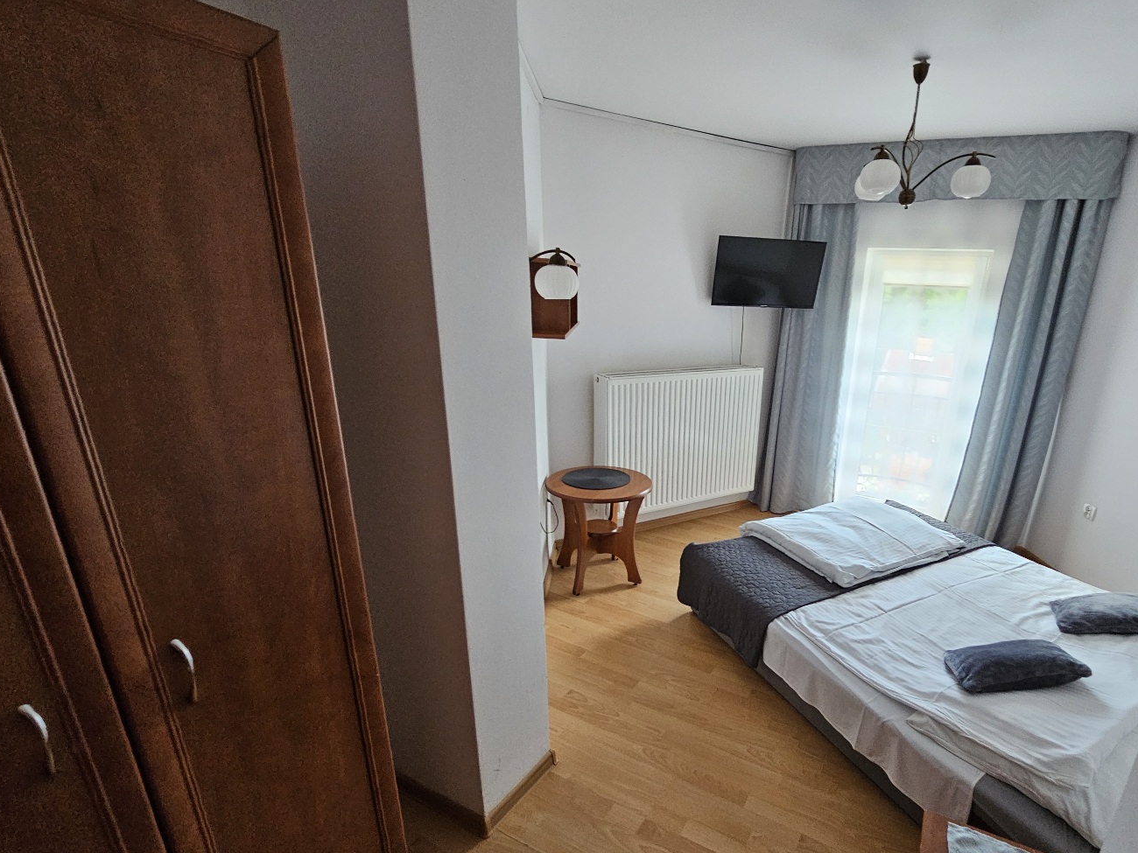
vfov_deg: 78.0
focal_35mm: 16
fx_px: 526
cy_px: 461
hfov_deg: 93.4
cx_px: 678
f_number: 2.2
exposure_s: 1/60.2
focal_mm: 2.2
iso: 320
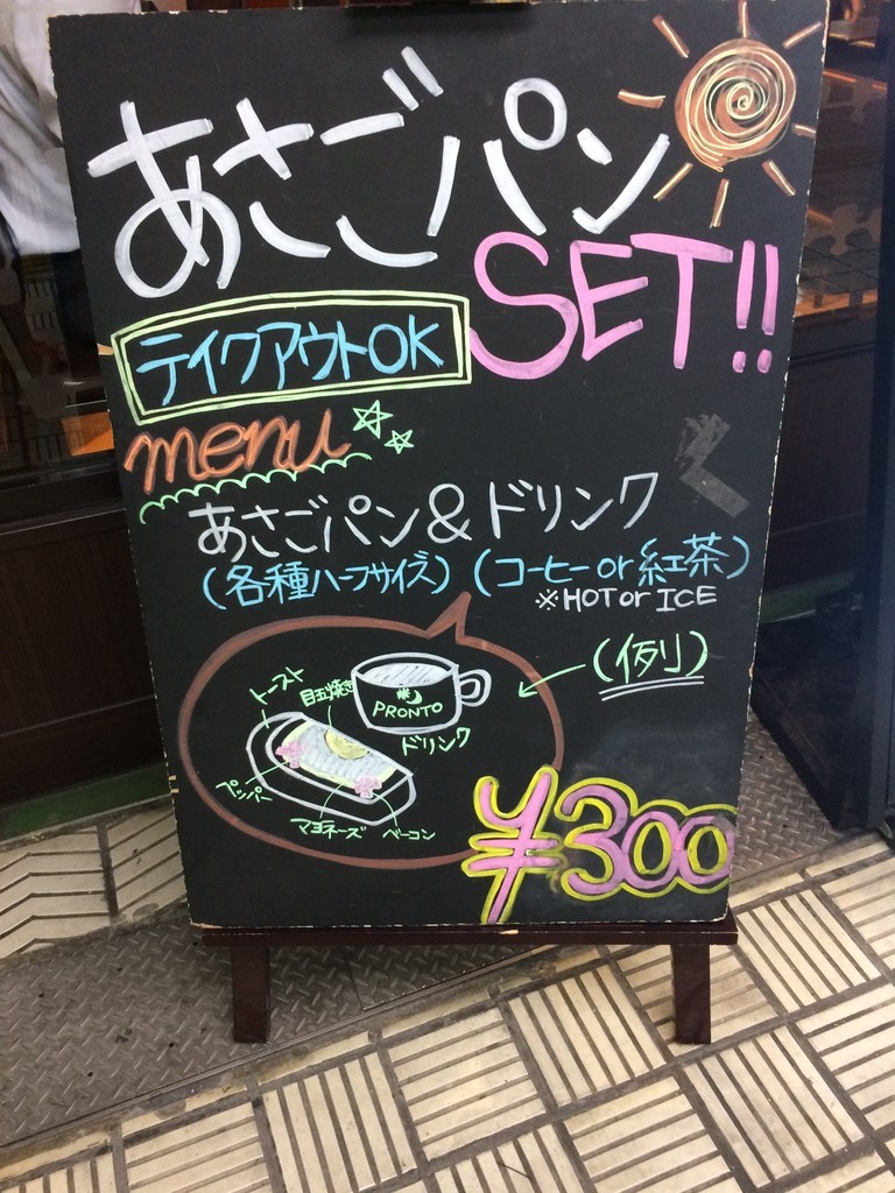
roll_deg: +5.8
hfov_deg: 48.2
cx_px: 448
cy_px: 596
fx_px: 1000
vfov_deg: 61.7
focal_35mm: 29
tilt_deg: -39.3
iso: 160
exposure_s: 1/30
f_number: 2.2
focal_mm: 4.15
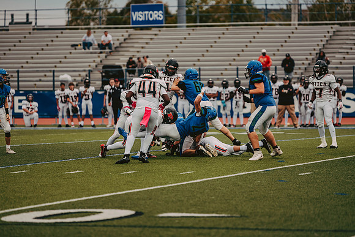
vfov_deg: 6.9
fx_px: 1973
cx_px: 178
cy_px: 118
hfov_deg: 10.3
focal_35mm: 200
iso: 800
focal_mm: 200
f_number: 3.2
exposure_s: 1/500
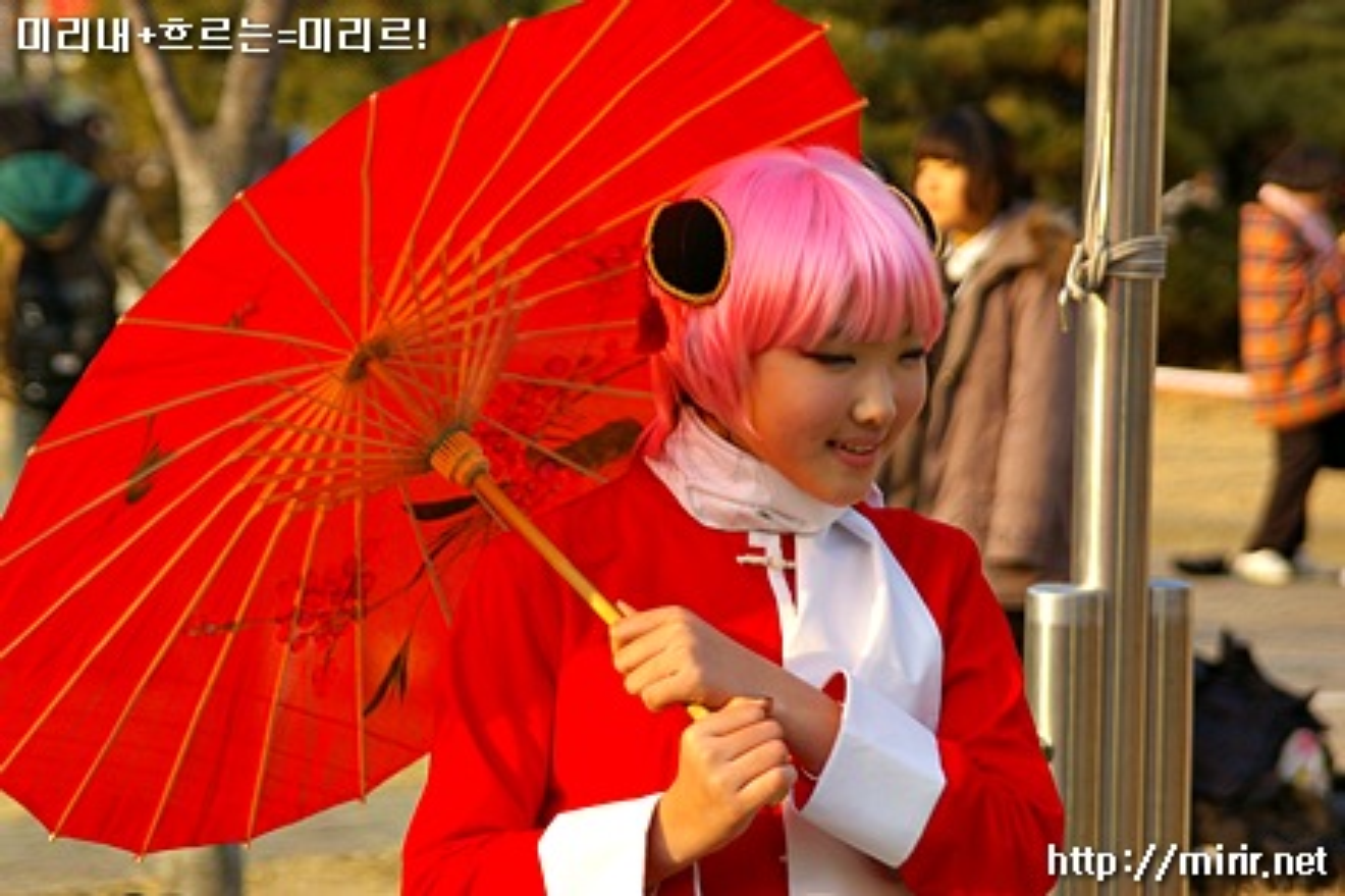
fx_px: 6442
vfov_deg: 8.0
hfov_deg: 11.9
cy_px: 448
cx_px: 672
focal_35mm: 172
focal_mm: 115
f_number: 5.6
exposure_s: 1/250
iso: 200
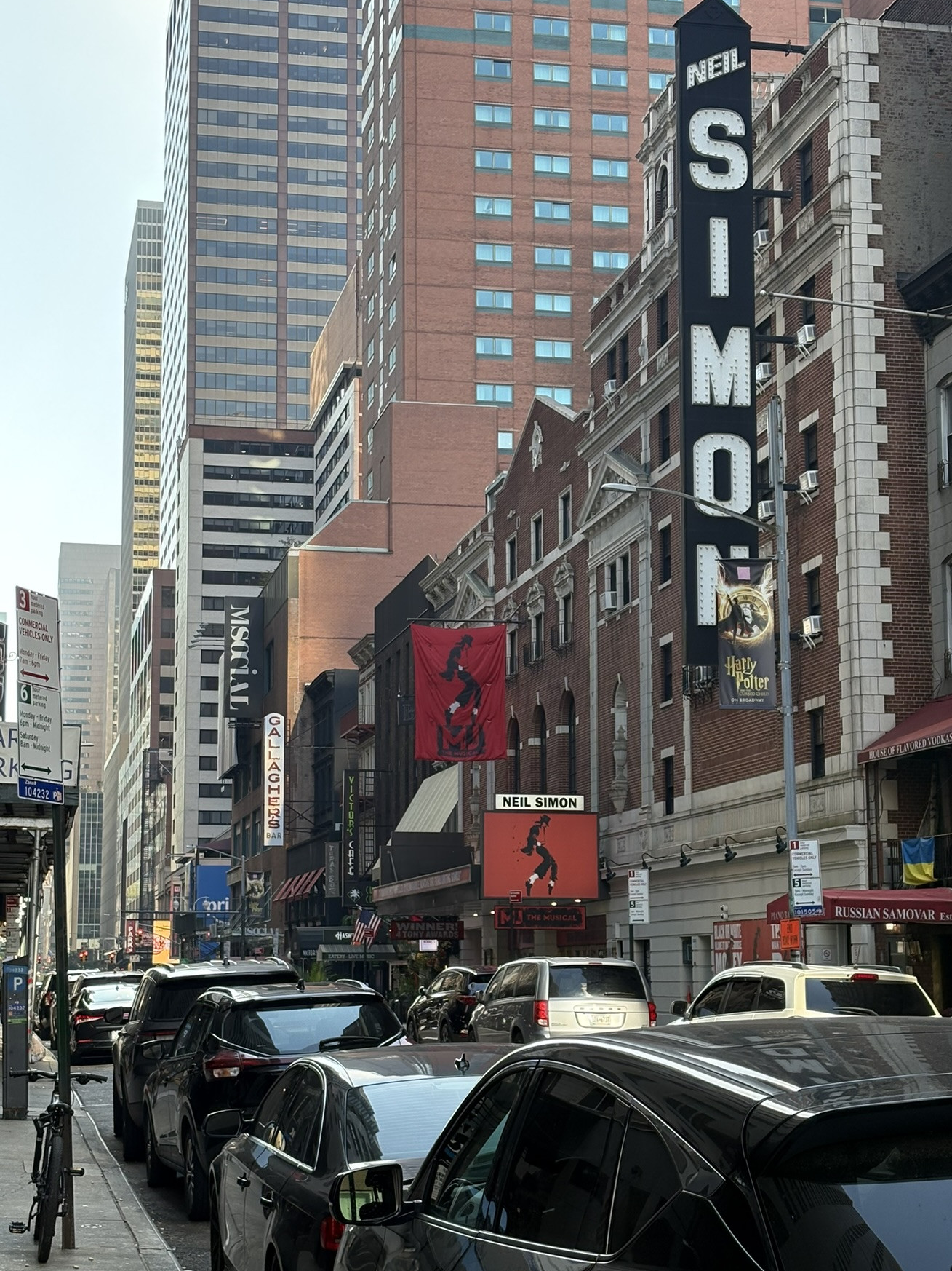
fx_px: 2237
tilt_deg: +8.0
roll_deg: +0.4
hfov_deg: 24.0
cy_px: 641
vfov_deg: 31.7
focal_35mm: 61
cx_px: 465
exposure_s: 1/412
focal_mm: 5.96
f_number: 1.6
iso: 50
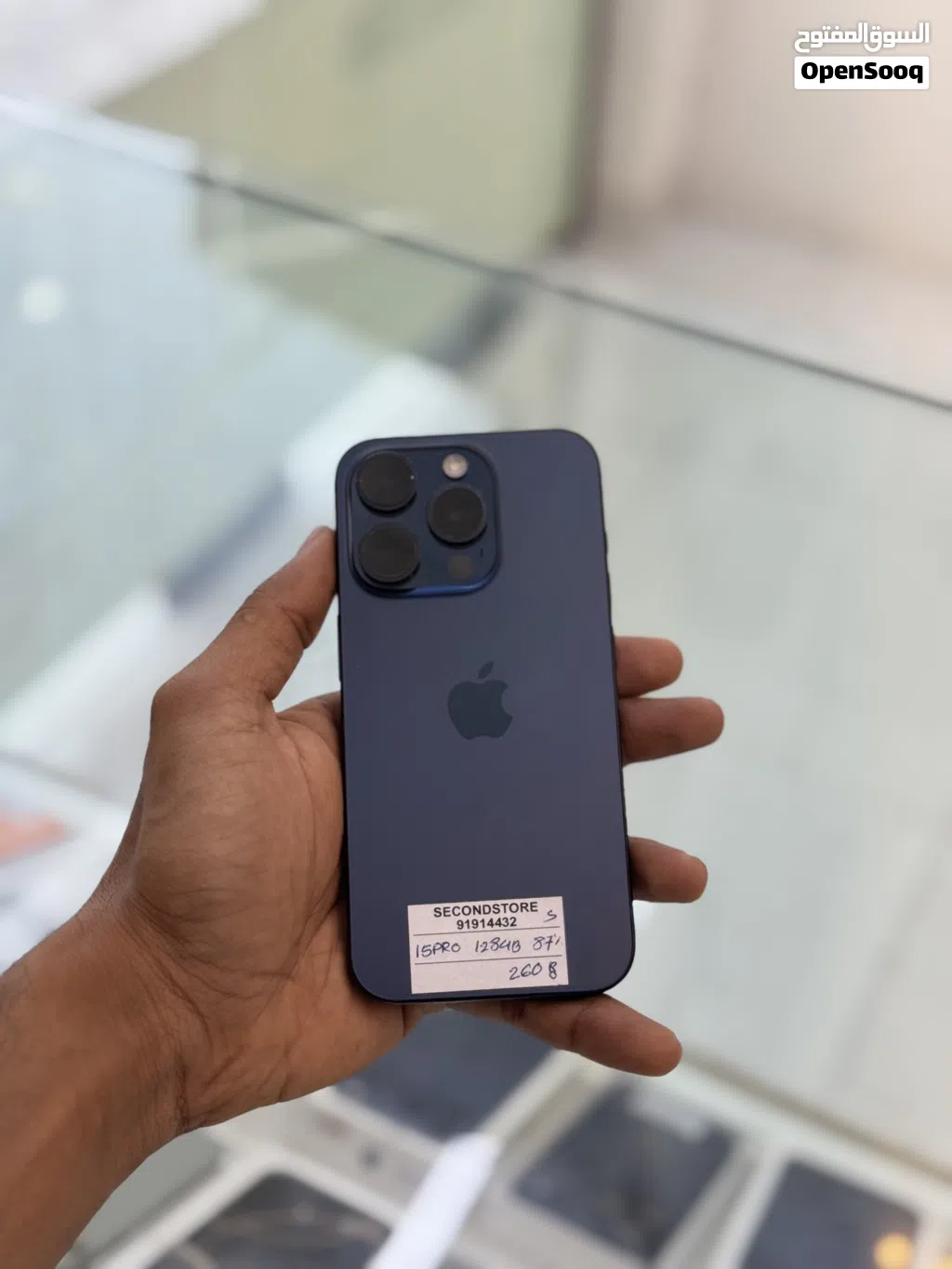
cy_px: 634
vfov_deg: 39.7
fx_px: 1760
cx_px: 476
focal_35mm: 48
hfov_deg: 30.3
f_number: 1.78
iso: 64
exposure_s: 1/549
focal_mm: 6.76
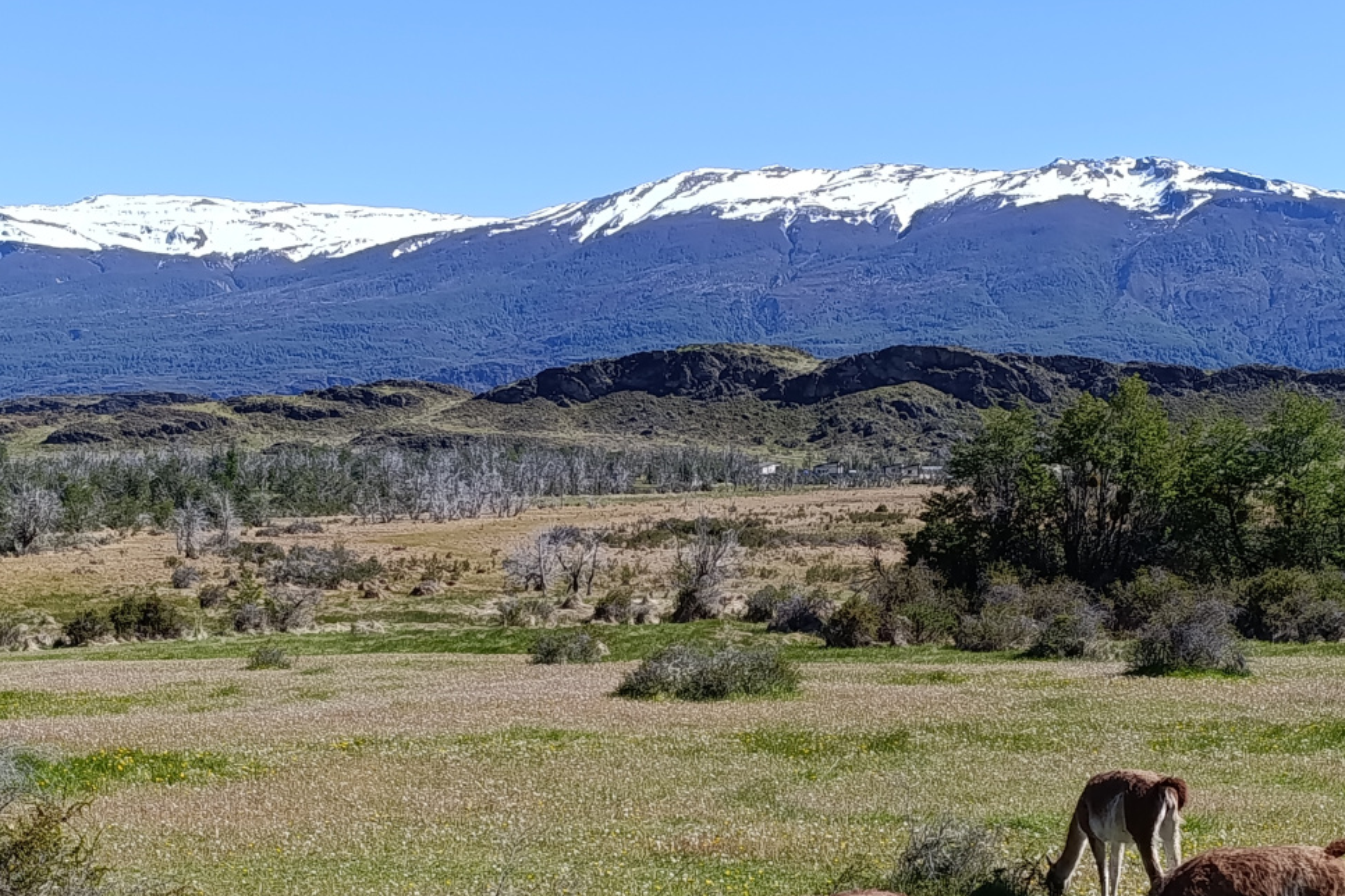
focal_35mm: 55
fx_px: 2055
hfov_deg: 36.2
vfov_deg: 24.4
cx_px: 750
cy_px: 654
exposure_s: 1/645
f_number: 1.6
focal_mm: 6.14
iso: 50
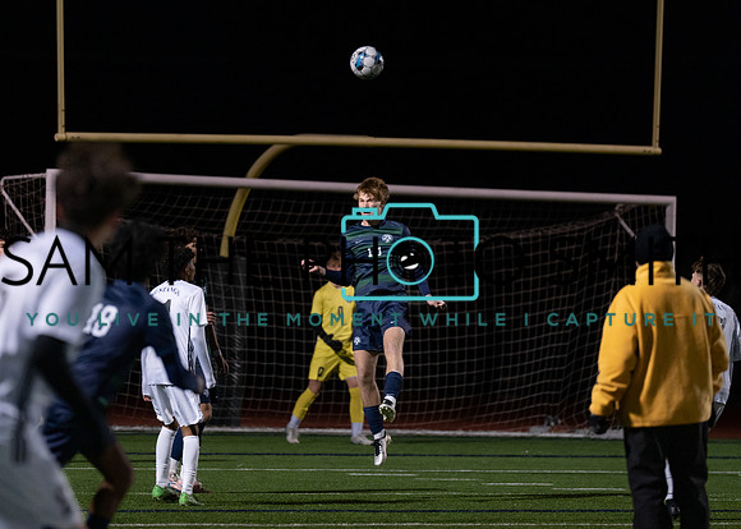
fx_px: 5475
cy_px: 225
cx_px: 348
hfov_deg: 7.7
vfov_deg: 5.5
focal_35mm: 260
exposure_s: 1/1000
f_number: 2.8
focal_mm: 200
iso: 2500
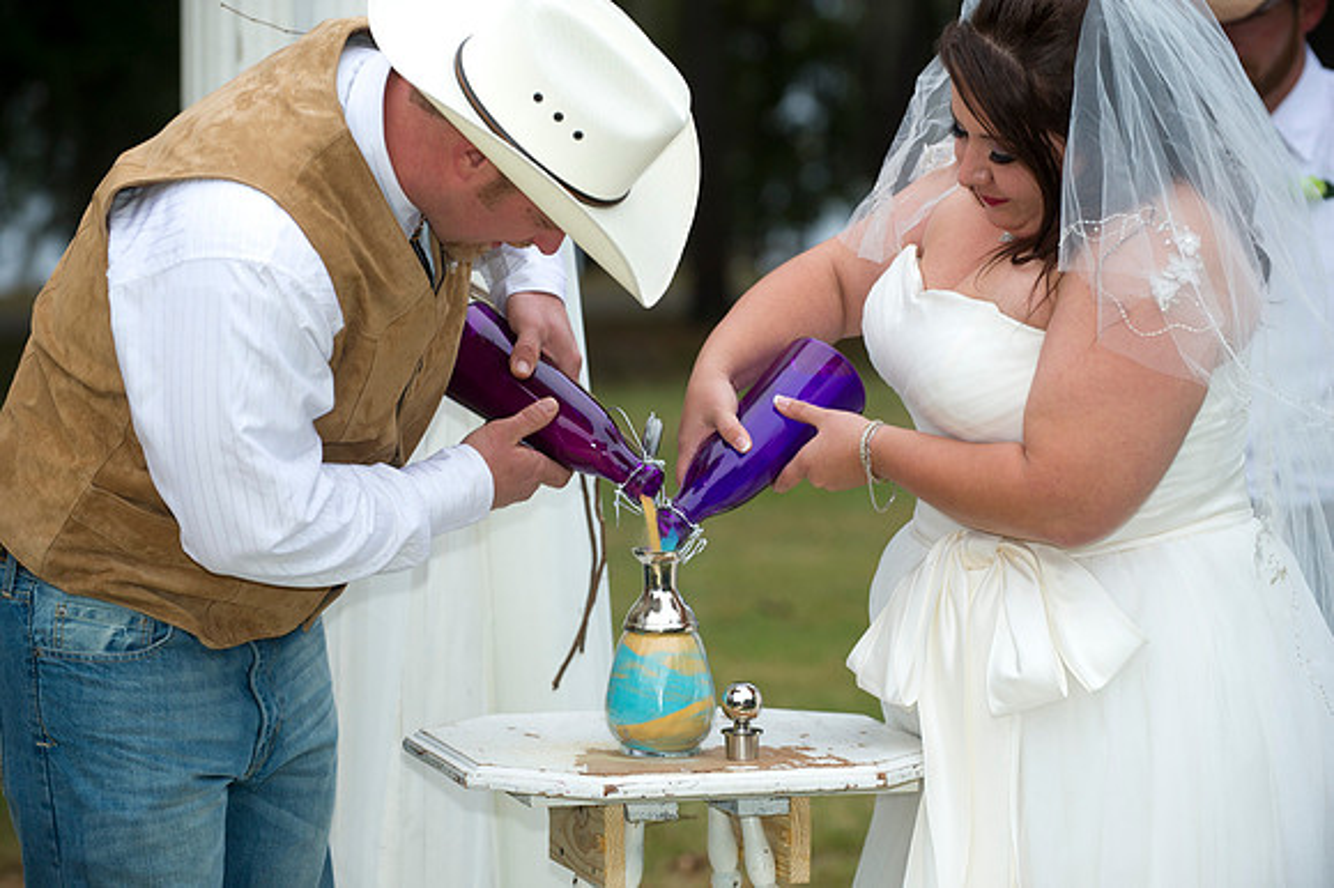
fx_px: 4999
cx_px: 667
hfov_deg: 15.2
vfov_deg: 10.1
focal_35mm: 135
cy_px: 444
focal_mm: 135
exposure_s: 1/160
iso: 800
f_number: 3.5
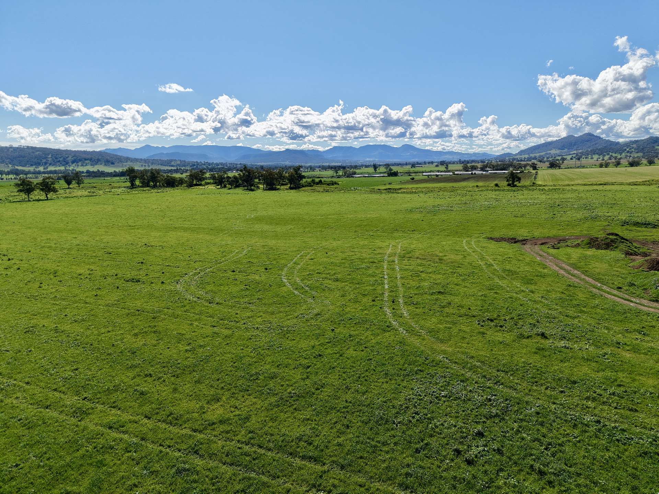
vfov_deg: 56.8
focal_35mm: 24
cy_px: 247
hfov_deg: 71.6
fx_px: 457
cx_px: 330
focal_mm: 8.67
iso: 200
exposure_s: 1/6000
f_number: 1.8
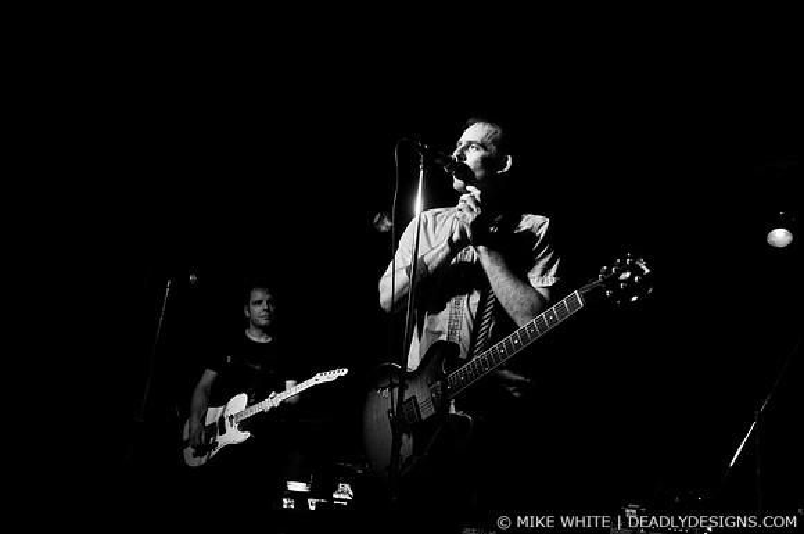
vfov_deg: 43.5
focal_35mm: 30
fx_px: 669
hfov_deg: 62.0
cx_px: 402
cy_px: 267
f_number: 2.8
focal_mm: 20
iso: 1000
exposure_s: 1/50
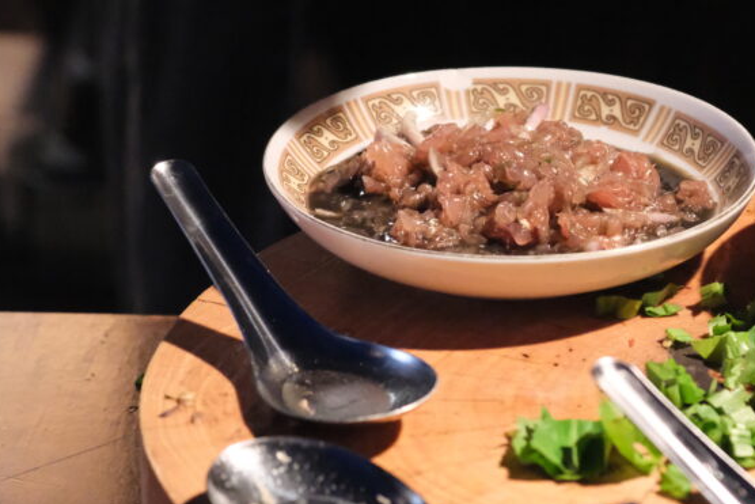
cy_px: 301
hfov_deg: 15.7
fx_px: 2706
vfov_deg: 10.6
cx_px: 664
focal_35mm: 129
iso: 12800
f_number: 4.7
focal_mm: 46.6
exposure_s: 1/105
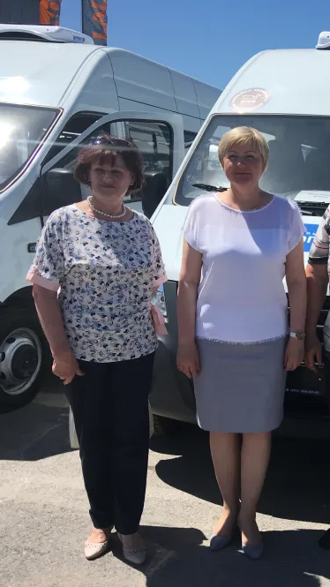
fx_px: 669
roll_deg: -3.3
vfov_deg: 47.4
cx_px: 370
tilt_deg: -10.3
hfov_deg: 25.5
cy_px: 290
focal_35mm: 43
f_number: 2.2
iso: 25
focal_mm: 4.15
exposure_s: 1/2331
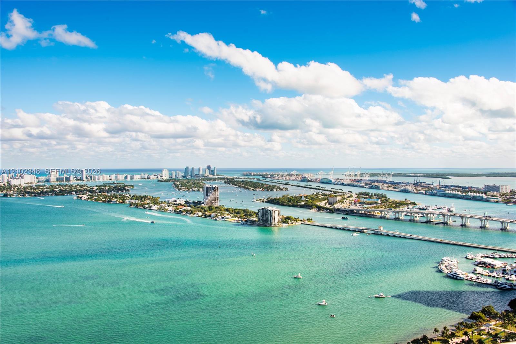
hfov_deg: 58.7
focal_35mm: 32
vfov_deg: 41.1
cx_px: 258
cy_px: 172
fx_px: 459
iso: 100
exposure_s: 1/160
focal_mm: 32
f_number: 8
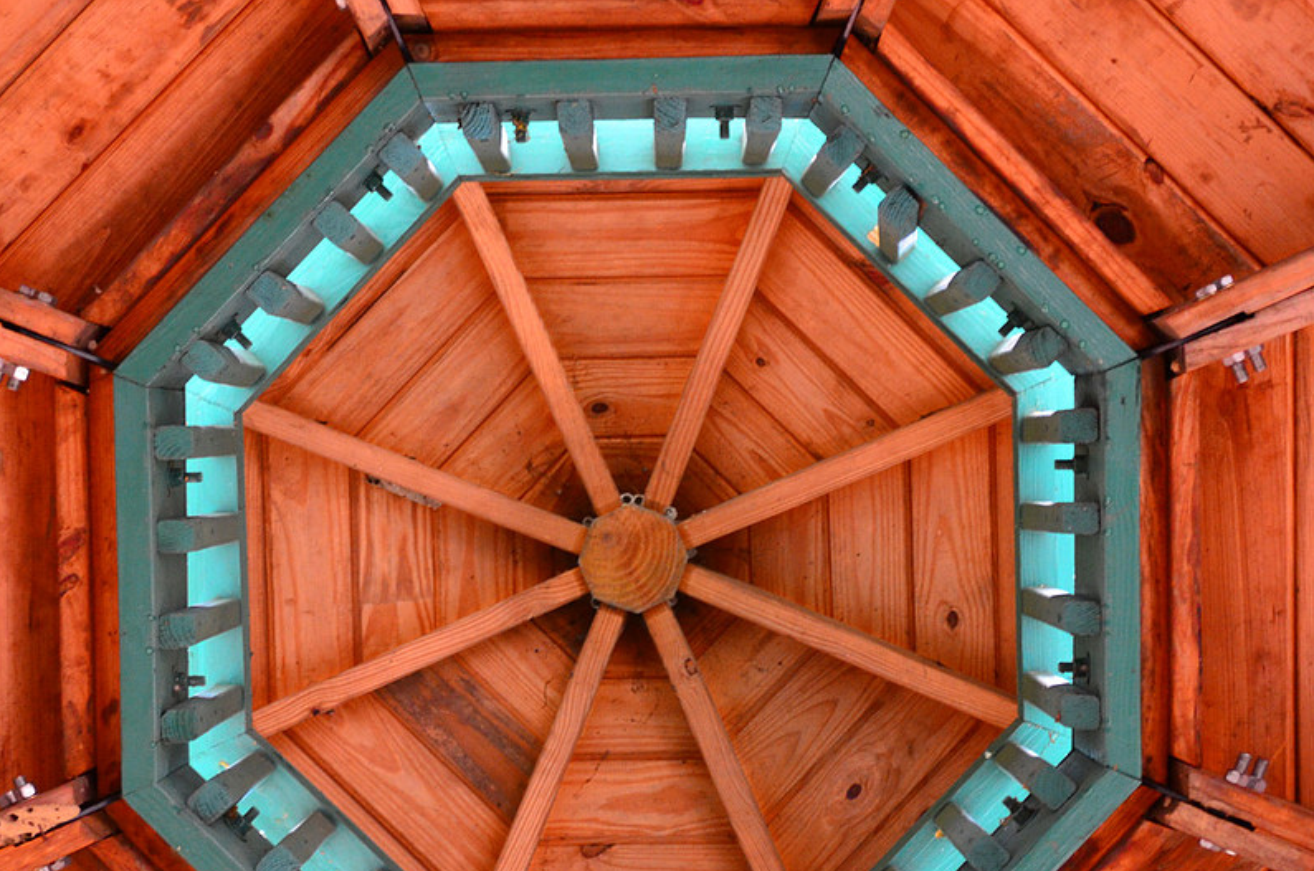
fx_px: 3024
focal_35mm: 83
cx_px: 636
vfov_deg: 16.4
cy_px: 584
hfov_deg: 24.5
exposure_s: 1/30
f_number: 5.3
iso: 1100
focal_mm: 40
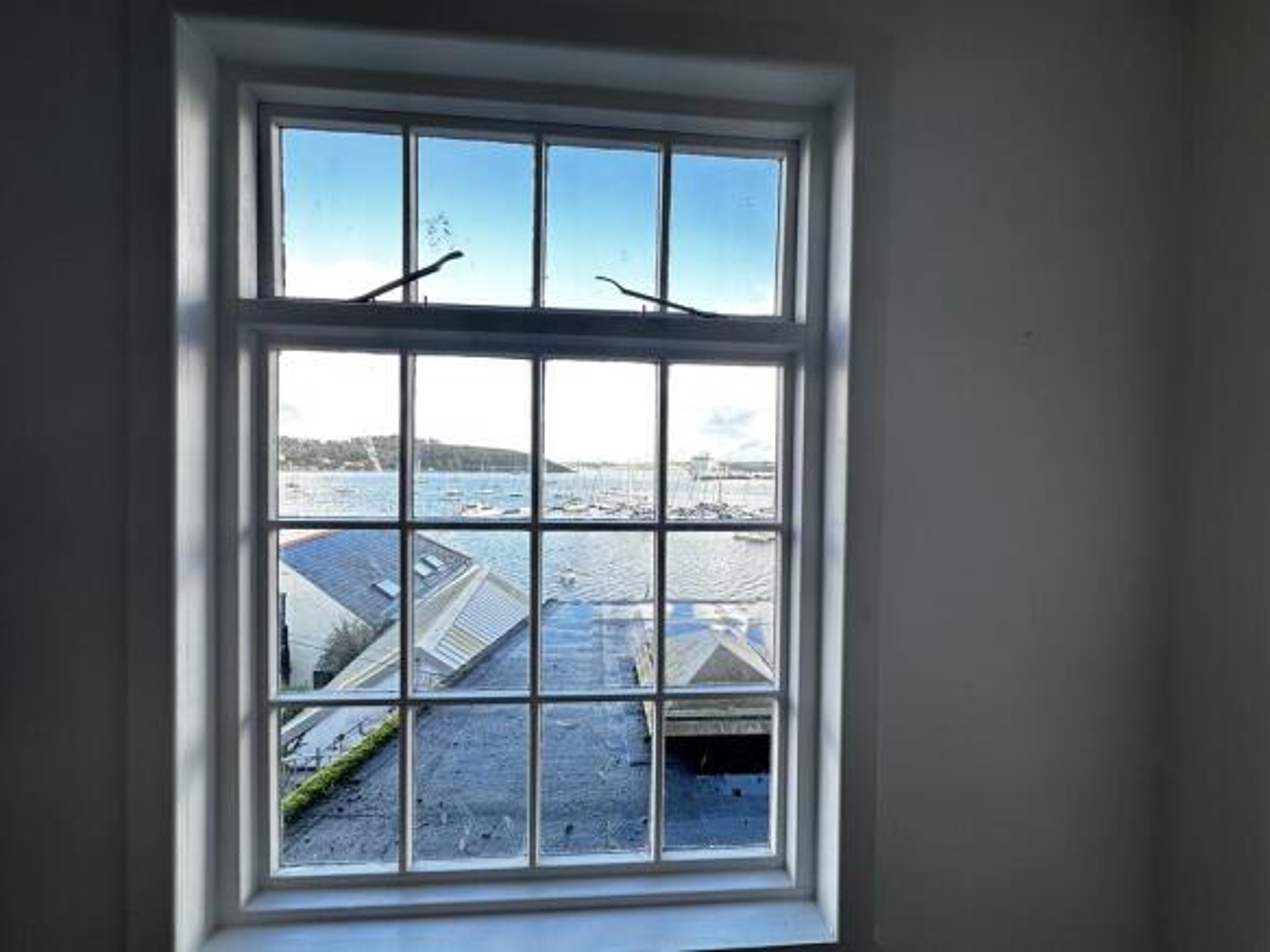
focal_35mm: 14
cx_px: 635
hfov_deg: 102.1
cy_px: 476
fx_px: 514
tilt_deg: -1.4
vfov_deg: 85.7
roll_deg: -1.3
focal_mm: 2.22
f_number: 2.2
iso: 50
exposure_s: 1/99
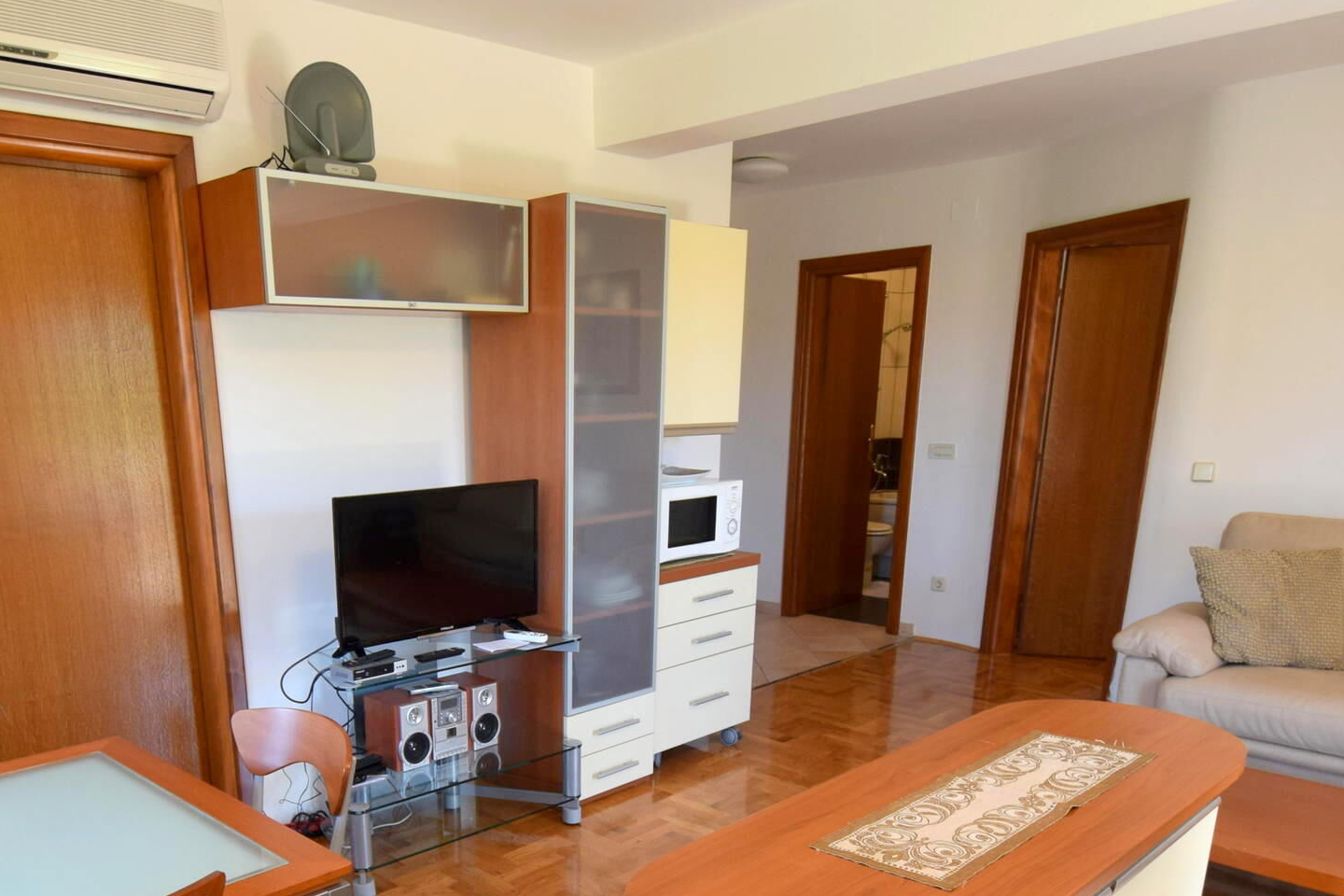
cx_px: 504
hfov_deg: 70.4
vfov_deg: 49.3
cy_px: 668
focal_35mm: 25
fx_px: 933
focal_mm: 10
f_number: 4.5
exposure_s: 1/80
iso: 400
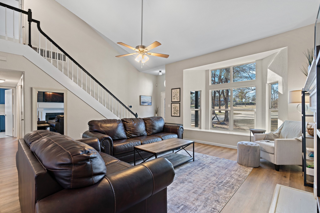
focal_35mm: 16
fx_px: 142
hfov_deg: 96.7
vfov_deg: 73.8
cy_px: 106
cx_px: 160
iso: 250
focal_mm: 16
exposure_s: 1/2
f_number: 9
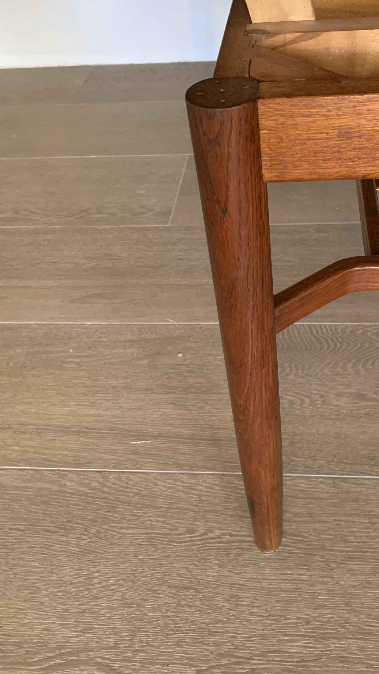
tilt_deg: -42.3
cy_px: 297
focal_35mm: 33
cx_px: 256
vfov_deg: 59.3
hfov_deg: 35.3
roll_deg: +6.0
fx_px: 590
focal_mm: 4.25
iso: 400
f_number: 1.8
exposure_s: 1/40
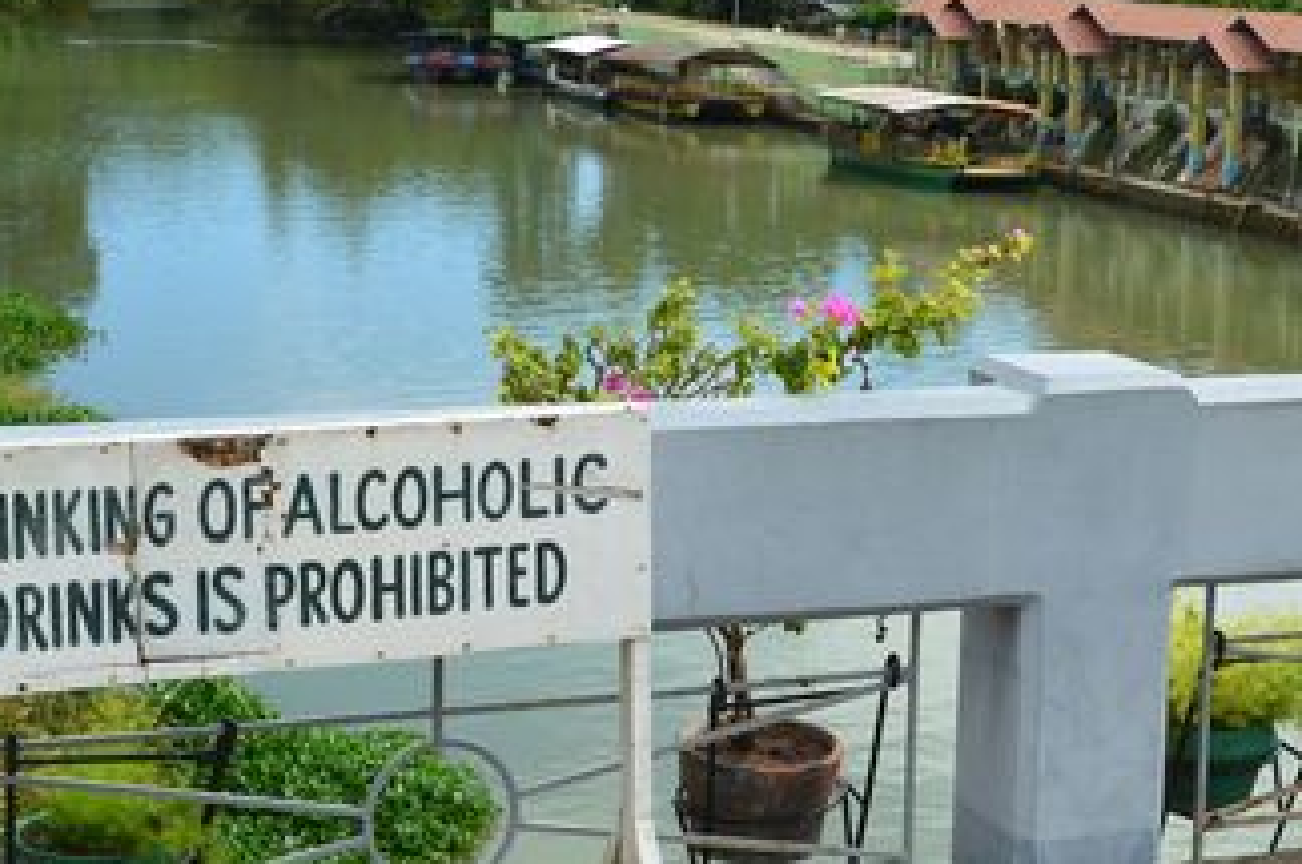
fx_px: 2492
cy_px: 392
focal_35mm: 69
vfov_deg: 19.7
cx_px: 838
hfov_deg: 29.1
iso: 125
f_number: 11
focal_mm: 28
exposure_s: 1/125
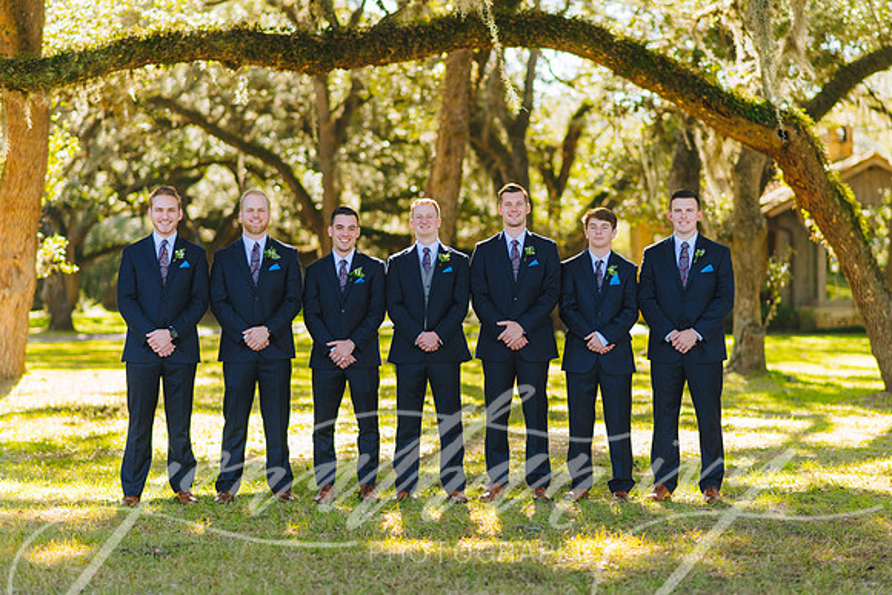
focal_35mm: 91
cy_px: 320
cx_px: 467
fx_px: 2264
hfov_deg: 22.3
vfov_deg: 15.0
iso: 200
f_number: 2.2
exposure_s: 1/800
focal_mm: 85
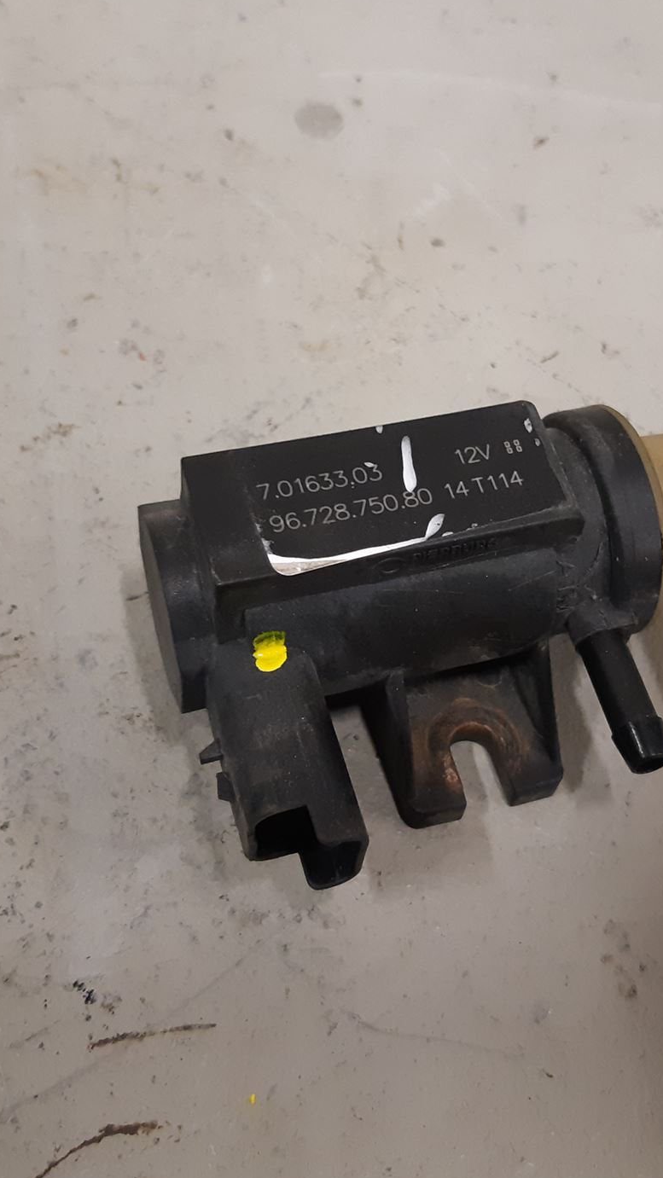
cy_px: 548
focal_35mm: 42
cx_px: 399
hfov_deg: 28.3
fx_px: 1312
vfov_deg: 48.3
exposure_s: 1/50
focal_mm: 3.93
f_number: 1.7
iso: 200
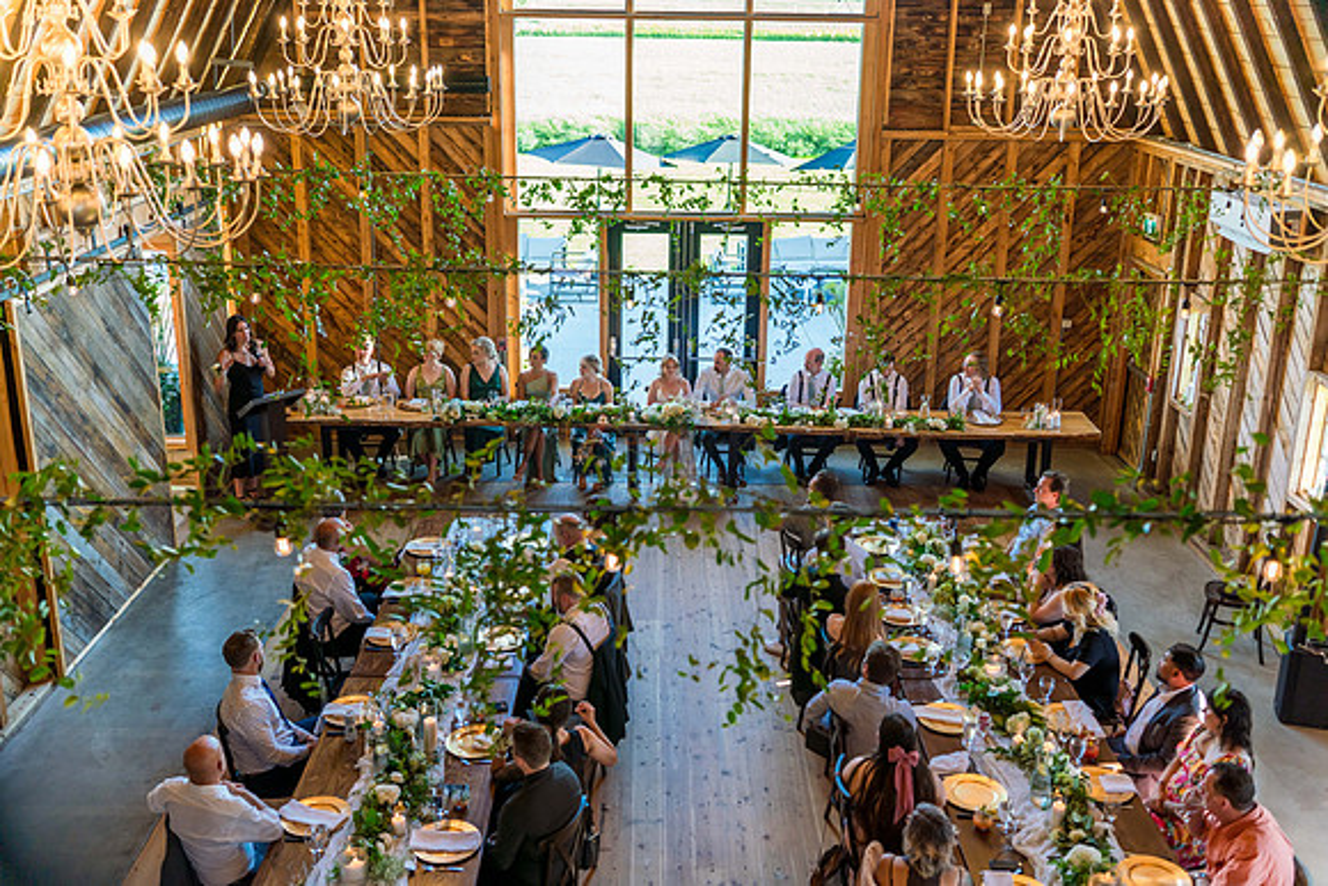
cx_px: 664
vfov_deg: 37.9
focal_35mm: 35
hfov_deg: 54.4
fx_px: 1291
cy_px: 443
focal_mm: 35
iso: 400
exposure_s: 1/250
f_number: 2.5
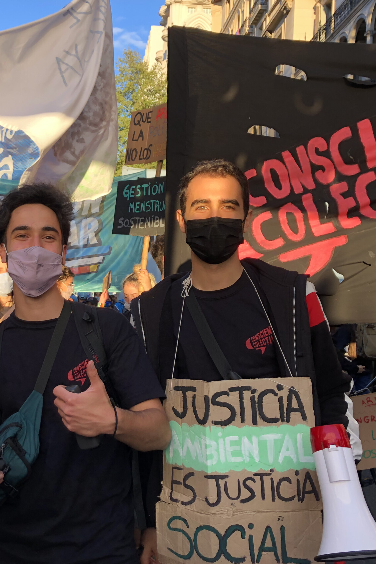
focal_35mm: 39
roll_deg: -2.4
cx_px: 100
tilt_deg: +2.0
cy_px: 282
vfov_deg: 49.6
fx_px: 611
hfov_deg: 33.6
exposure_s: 1/173
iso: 20
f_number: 1.8
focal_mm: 3.99
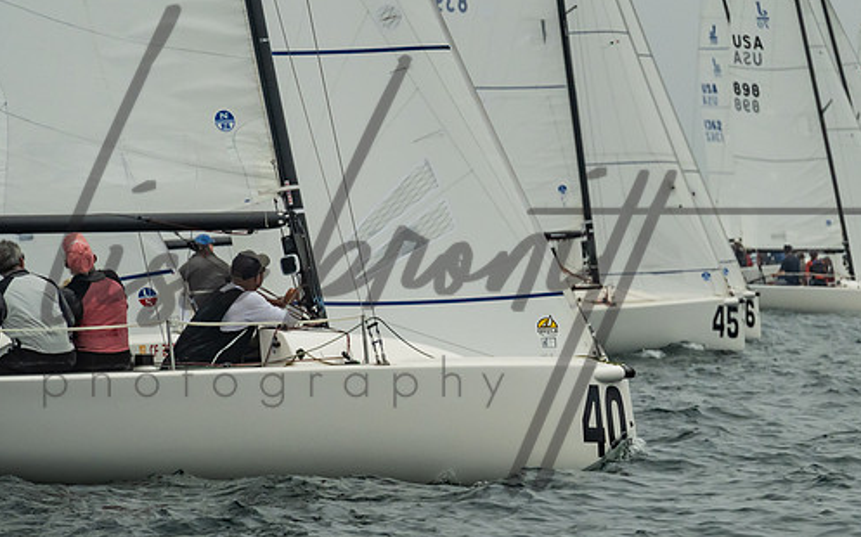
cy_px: 202
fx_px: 6895
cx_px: 685
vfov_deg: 4.5
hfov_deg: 7.1
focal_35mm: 294
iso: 800
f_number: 9
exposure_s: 1/3200
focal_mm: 160
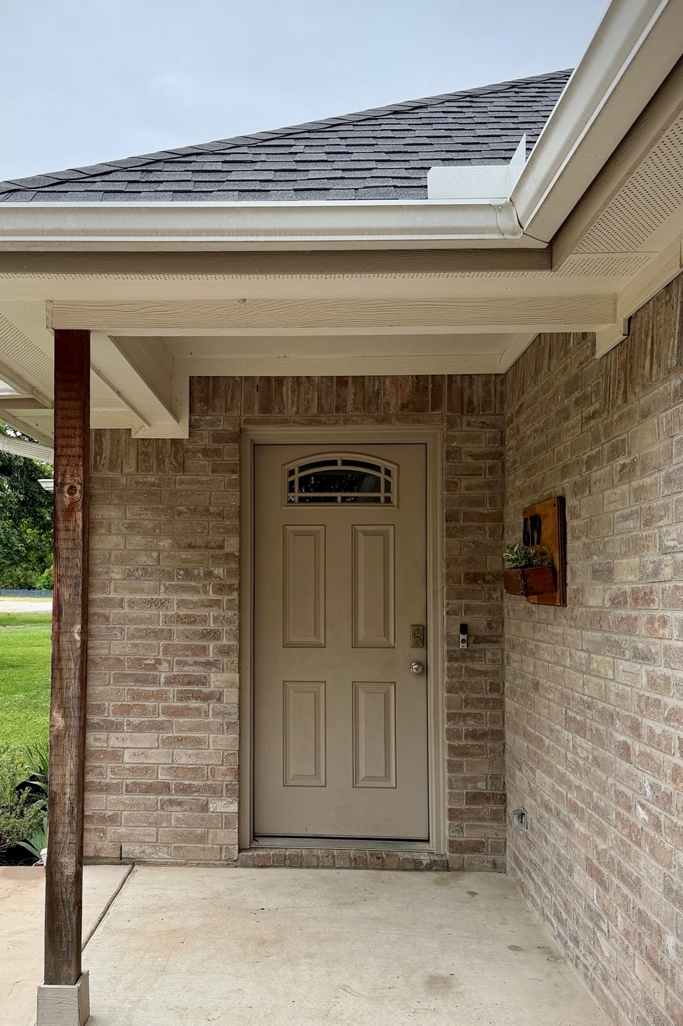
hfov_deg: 38.6
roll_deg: +0.2
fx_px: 968
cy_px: 557
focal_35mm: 34
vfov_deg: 55.7
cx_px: 251
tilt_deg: +1.6
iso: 100
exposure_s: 1/2611
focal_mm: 6.76
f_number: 1.78
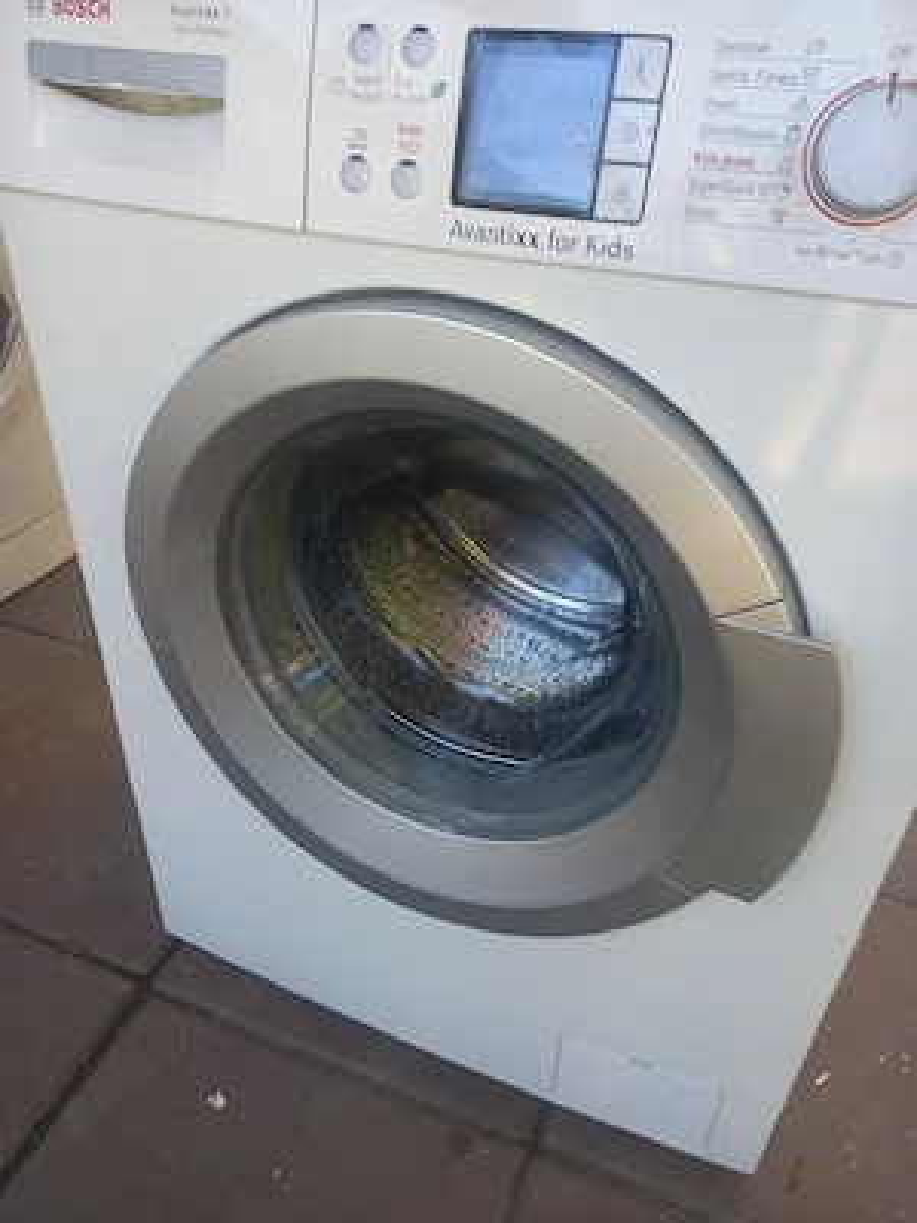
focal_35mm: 25
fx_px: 883
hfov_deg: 54.9
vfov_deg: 69.4
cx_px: 458
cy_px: 612
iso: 32
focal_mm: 4.6
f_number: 2
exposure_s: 1/60.2
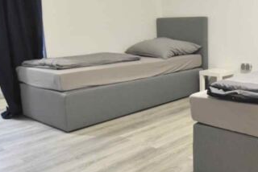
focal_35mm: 39
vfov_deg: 34.3
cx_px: 212
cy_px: 81
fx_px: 280
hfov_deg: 46.5
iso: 1250
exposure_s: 1/100
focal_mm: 13
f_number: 2.8
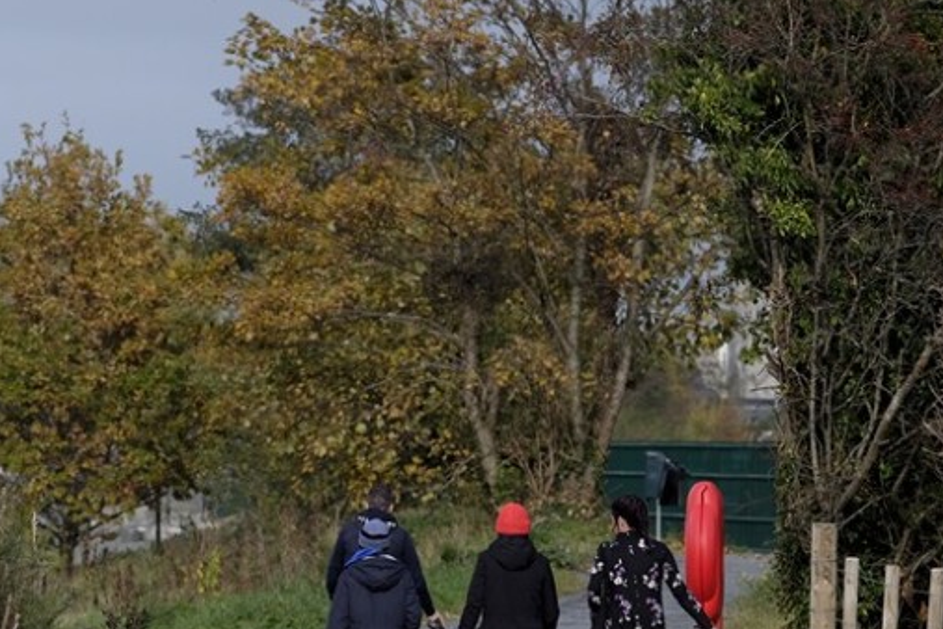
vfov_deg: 3.7
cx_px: 119
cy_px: 341
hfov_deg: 5.5
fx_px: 9770
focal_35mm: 373
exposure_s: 1/950
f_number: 5.6
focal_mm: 140
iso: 400
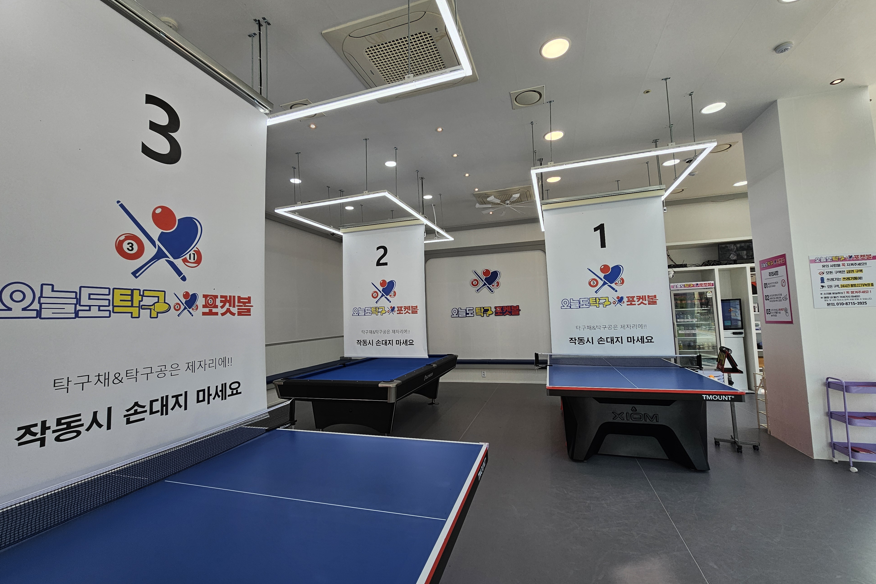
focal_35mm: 14
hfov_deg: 104.3
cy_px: 283
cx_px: 437
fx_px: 341
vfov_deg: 81.2
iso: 50
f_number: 2.2
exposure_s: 1/329
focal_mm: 2.2
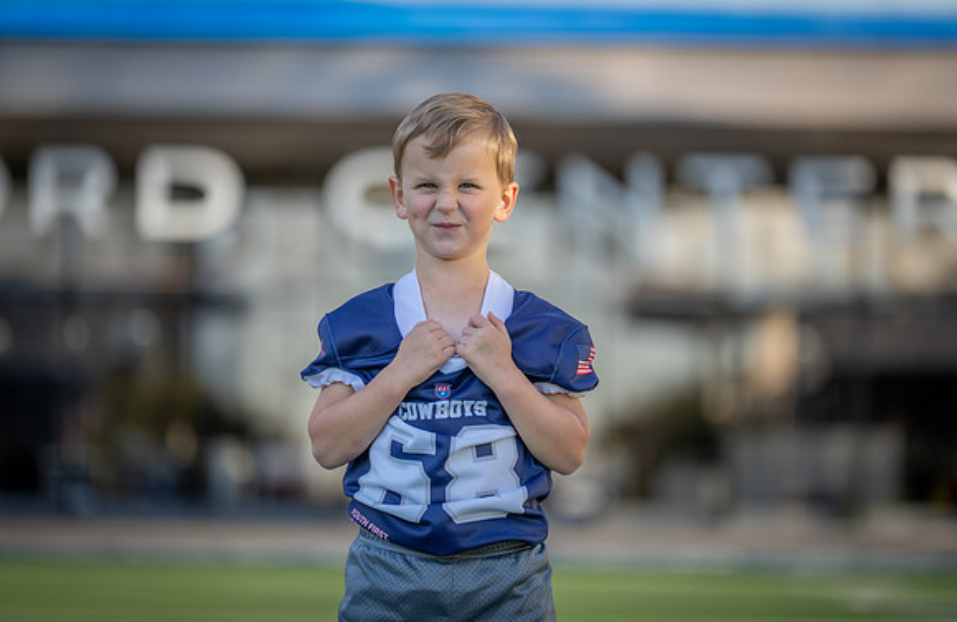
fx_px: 4366
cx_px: 479
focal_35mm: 166
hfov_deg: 12.5
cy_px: 303
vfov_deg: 8.1
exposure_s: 1/500
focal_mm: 164
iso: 100
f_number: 2.8
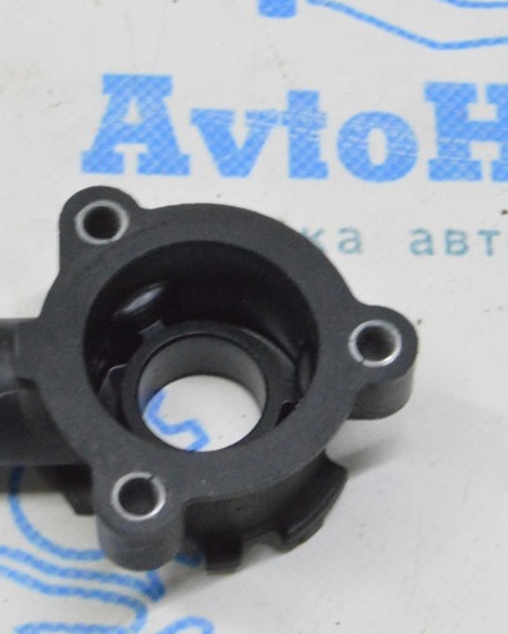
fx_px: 2554
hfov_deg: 11.4
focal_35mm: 136
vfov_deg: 14.1
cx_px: 261
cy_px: 248
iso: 6400
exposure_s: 1/20
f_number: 20
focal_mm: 48
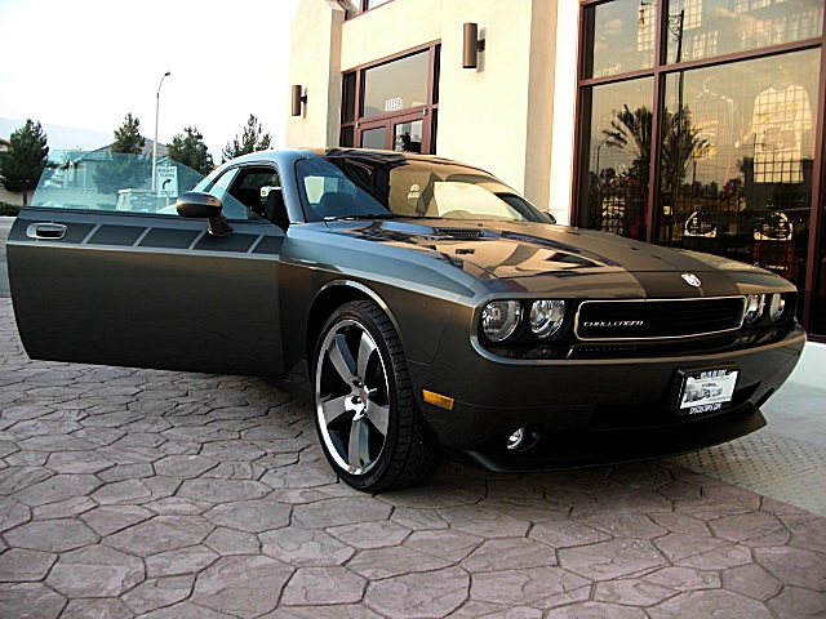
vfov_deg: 39.7
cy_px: 310
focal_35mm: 36
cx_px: 413
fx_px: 859
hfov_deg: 51.4
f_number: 2.8
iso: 50
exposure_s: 1/80
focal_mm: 6.3
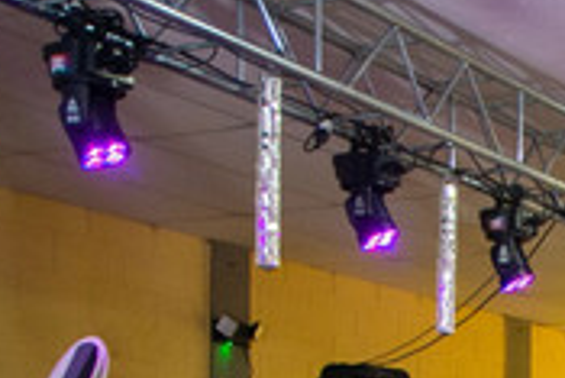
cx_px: 878
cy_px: 611
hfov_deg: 18.9
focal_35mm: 93
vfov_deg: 13.6
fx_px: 1461
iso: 1000
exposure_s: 1/50
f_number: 2.8
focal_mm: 17
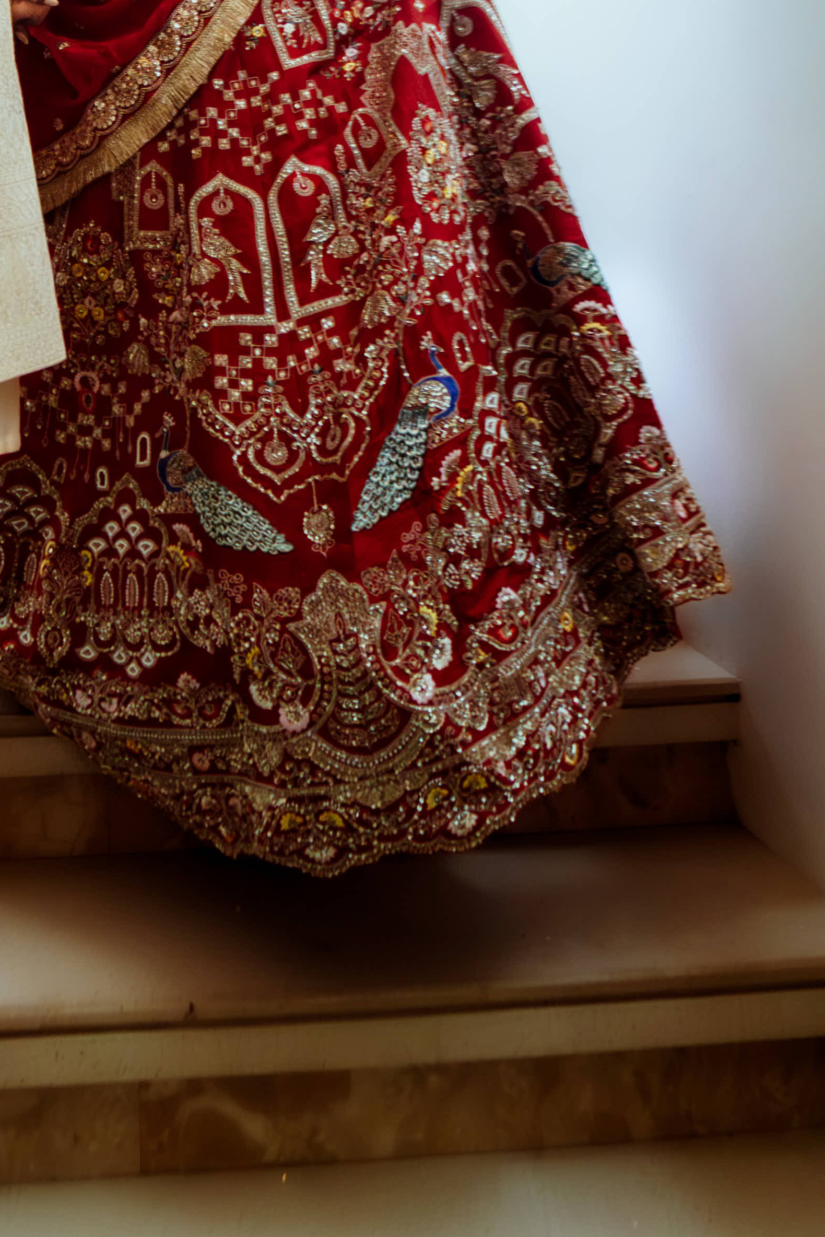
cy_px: -464
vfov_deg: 30.5
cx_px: -21
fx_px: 1615
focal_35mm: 47
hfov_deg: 26.9
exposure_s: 1/1250
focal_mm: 14
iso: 3200
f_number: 2.8
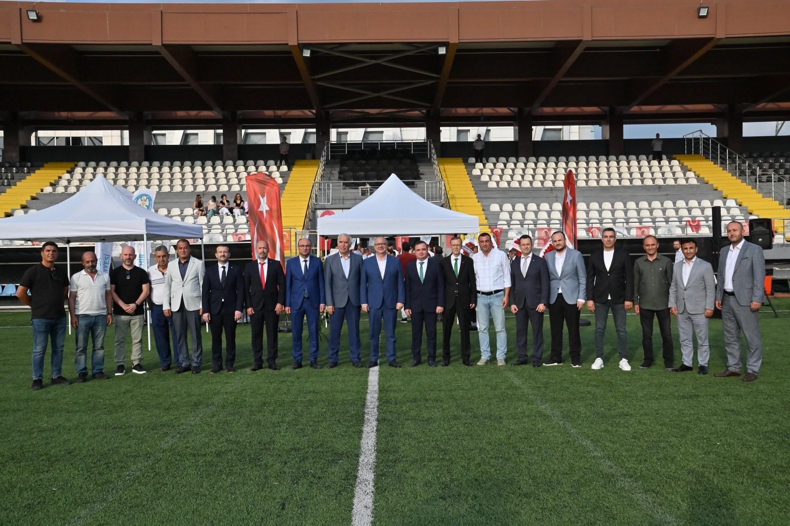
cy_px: 263
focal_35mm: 32
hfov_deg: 58.7
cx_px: 395
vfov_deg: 41.1
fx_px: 702
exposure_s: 1/800
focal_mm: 32
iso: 640
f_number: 14
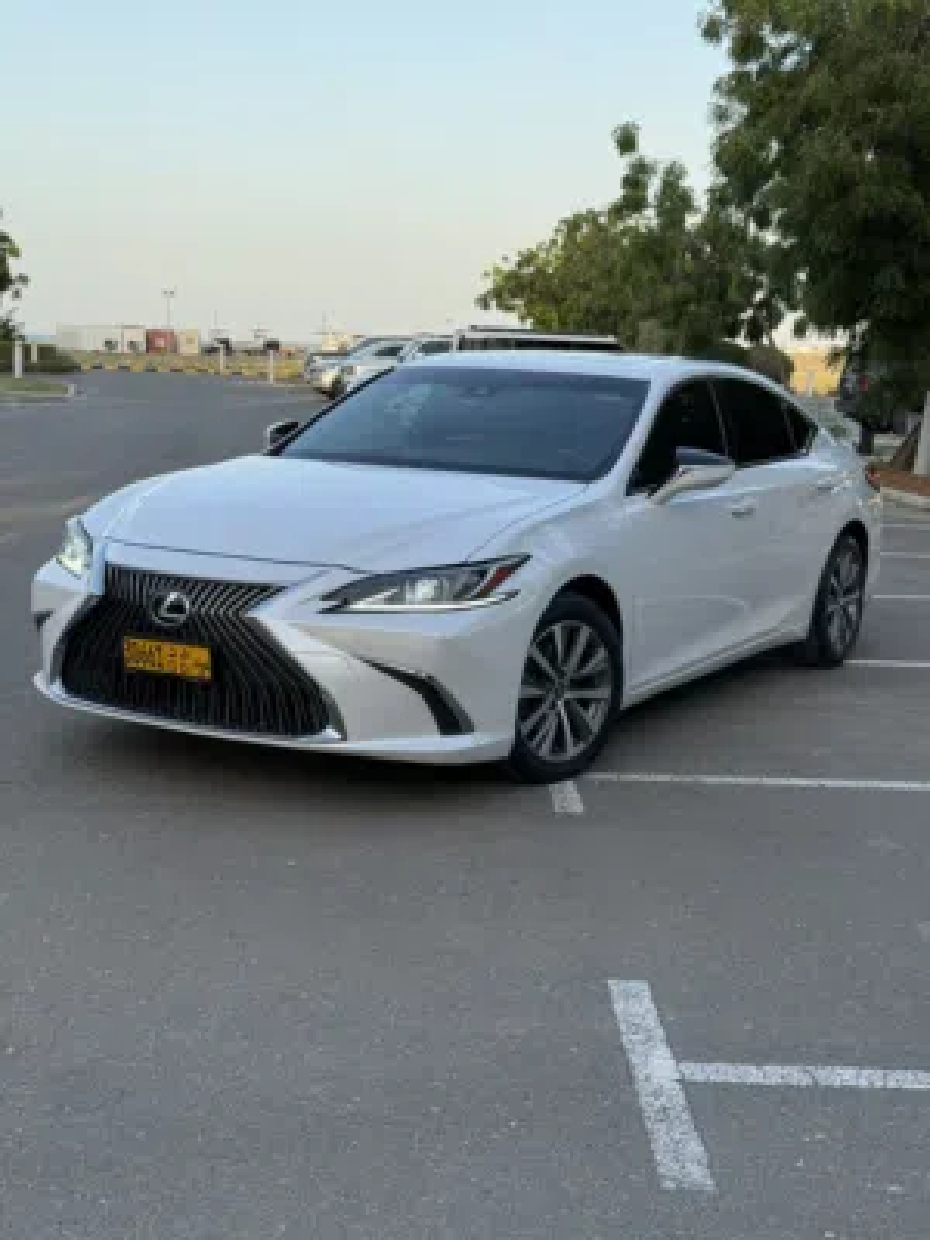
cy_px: 620
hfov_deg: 30.3
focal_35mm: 48
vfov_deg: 39.7
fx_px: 1719
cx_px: 465
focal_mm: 6.76
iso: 64
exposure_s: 1/875
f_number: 1.78
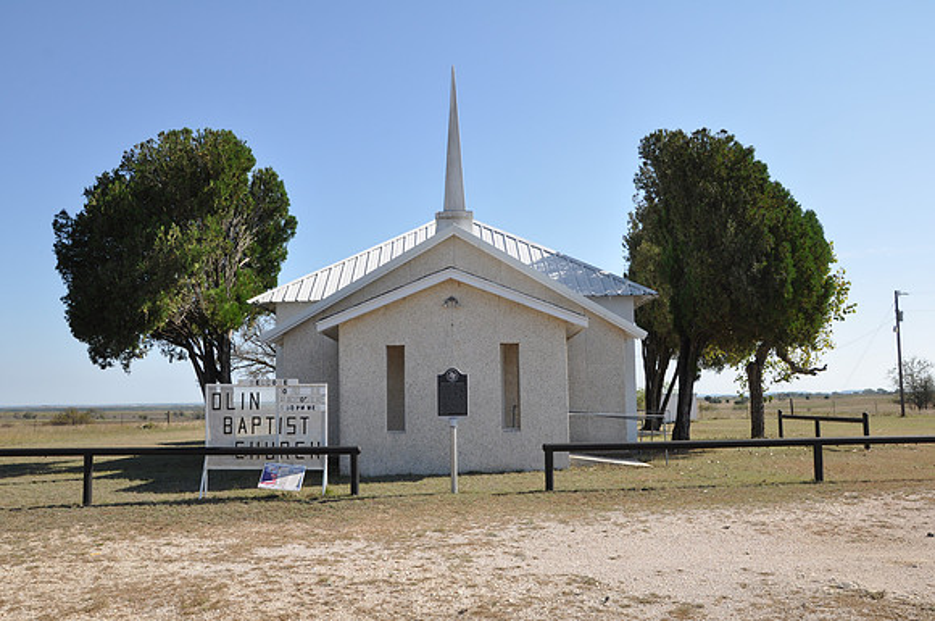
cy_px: 310
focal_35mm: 32
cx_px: 468
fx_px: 817
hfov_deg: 59.6
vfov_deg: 41.6
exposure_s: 1/125
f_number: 11
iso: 200
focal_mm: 21
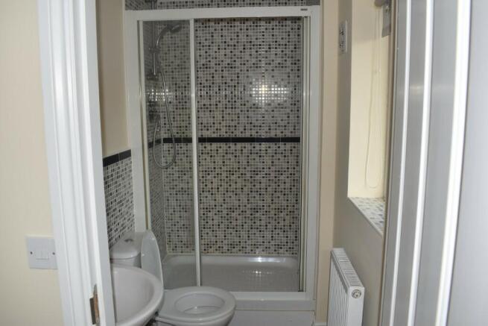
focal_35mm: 27
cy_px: 163
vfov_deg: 48.0
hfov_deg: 67.4
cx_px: 244
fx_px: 366
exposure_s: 1/60
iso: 100
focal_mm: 18
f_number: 8
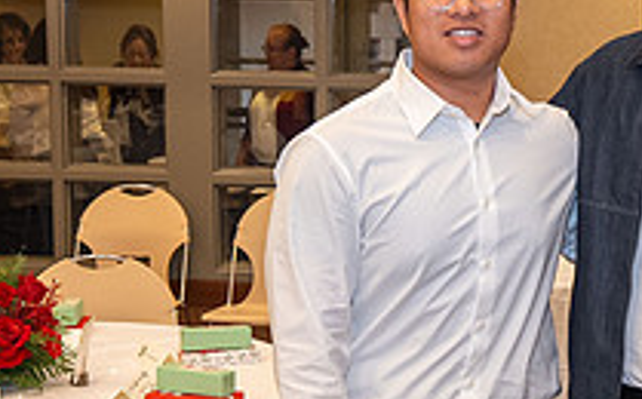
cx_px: 679
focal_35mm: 85
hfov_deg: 23.1
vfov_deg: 15.3
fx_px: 1485
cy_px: 244
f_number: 3.5
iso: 1600
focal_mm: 30
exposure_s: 1/100
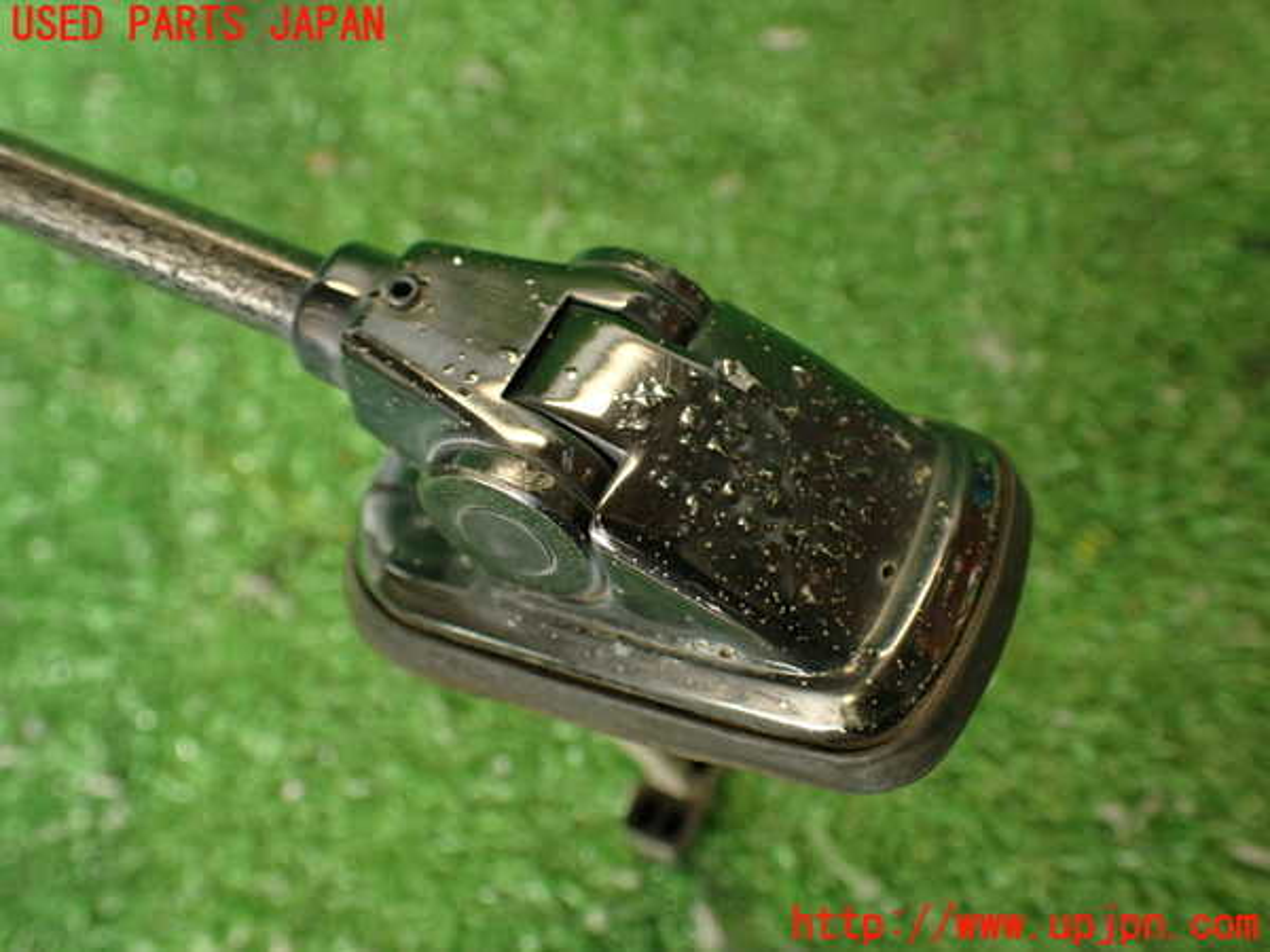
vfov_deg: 44.2
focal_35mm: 32
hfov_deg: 56.8
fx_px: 1174
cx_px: 635
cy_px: 476
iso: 200
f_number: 2.4
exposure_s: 1/30
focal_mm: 5.79
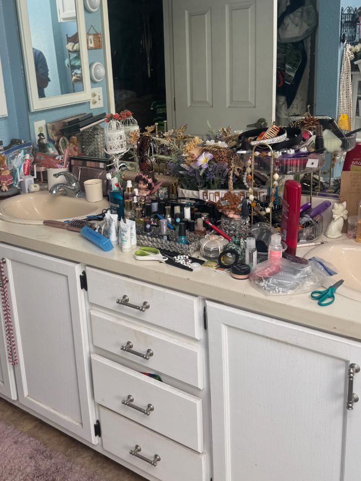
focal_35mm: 37
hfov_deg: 38.0
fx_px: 514
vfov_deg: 49.9
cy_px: 199
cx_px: 104
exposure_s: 1/162
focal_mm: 6.76
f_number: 1.78
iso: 64
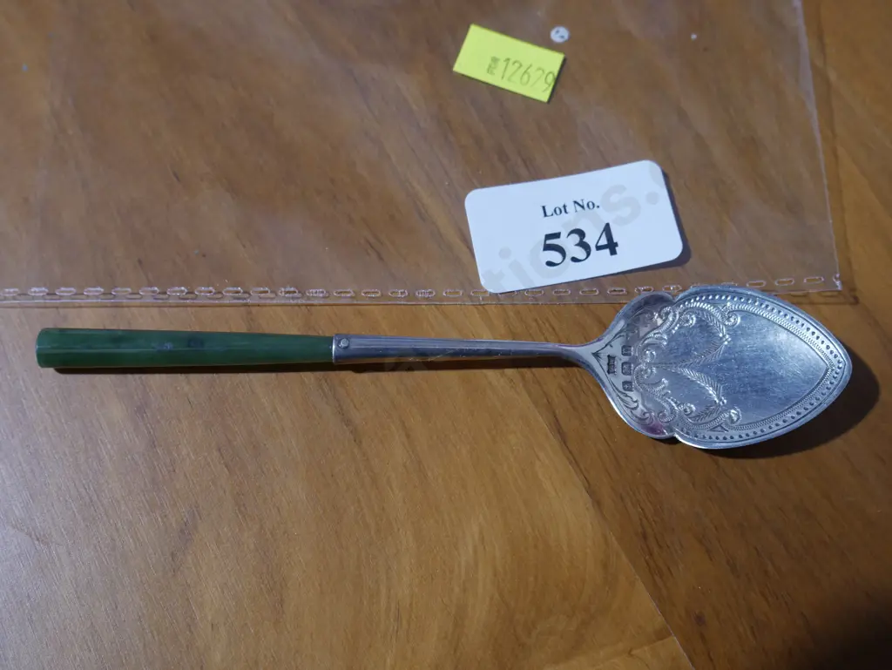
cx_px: 446
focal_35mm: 40
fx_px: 1031
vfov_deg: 36.0
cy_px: 335
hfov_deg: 46.8
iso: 640
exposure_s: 1/60
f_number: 5
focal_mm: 20
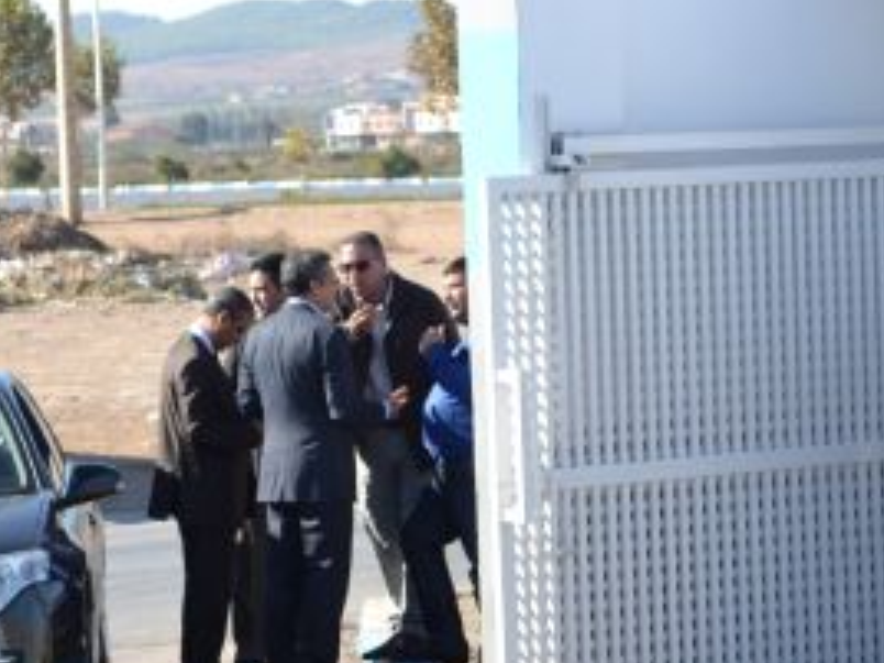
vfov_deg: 7.9
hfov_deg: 10.4
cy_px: 356
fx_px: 4830
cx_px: 274
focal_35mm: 189
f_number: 8
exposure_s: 1/250
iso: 100
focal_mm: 55
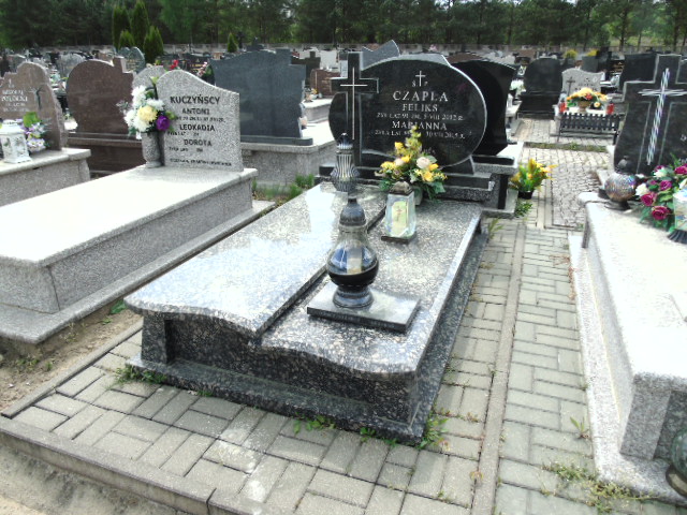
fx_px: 496
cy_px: 258
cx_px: 344
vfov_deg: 54.9
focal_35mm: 25
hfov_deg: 69.4
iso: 80
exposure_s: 1/320
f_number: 3.4
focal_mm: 4.4
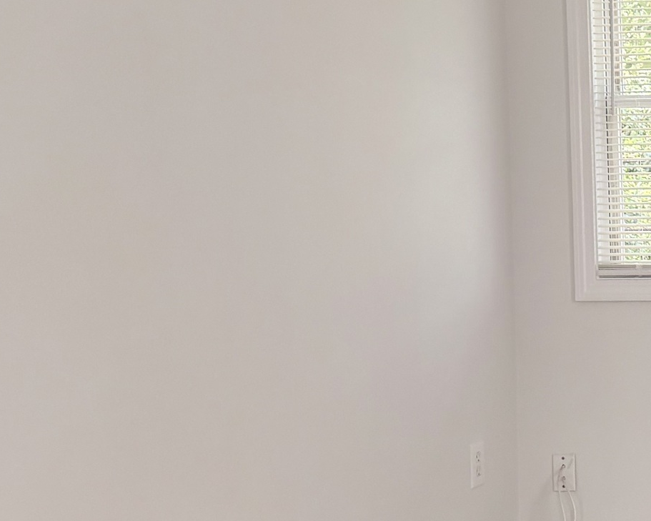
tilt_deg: -2.3
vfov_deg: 19.4
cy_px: 239
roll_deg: +3.1
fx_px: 1522
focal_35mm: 79
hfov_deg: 20.7
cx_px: 962
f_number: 1.78
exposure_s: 1/196
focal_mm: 6.76
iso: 200
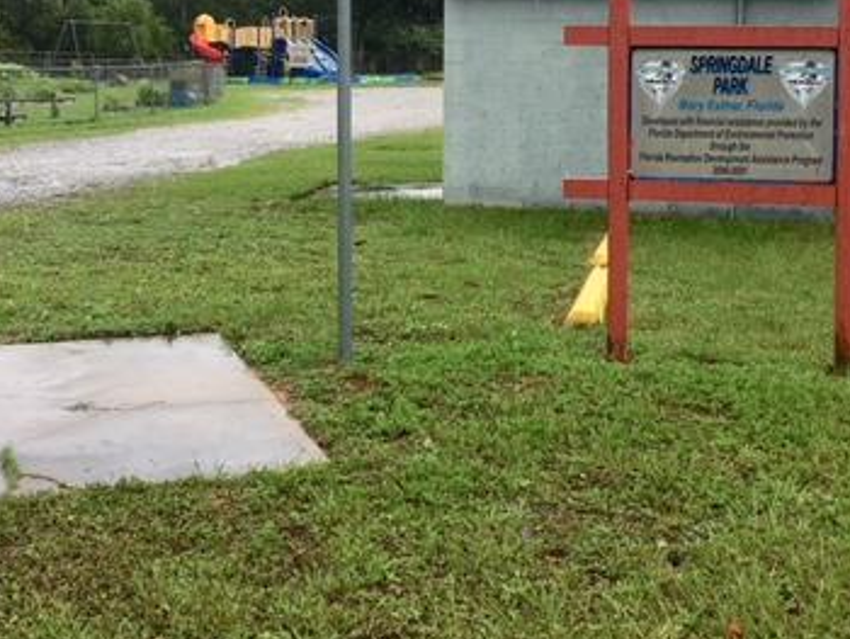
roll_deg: -1.1
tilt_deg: -3.4
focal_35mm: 53
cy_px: 148
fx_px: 1302
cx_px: 483
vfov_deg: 27.1
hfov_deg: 36.1
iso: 25
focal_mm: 4.15
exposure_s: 1/657
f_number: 2.2
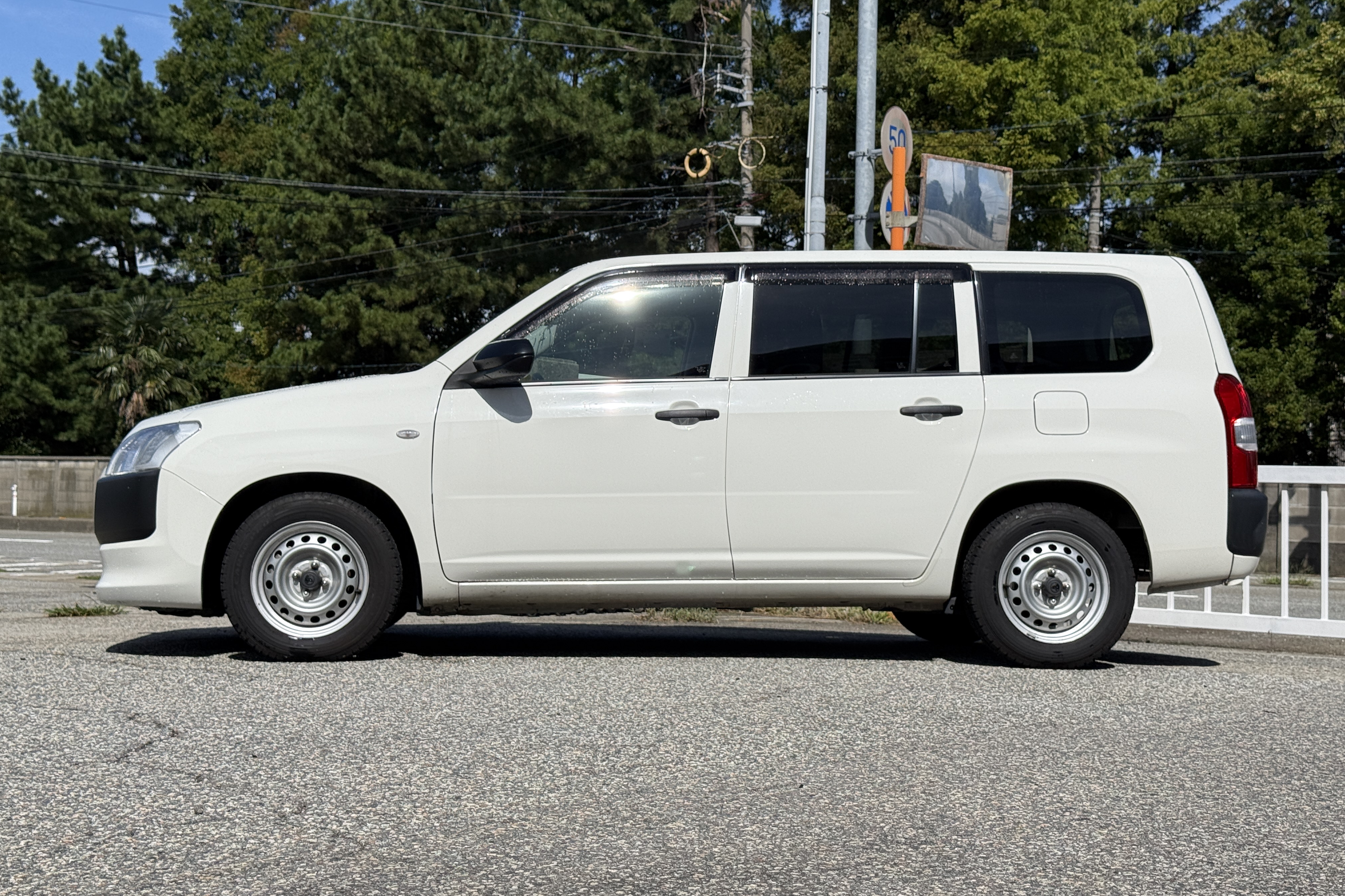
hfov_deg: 39.6
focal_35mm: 50
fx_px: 1868
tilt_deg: +2.4
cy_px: 425
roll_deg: -1.6
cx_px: 672
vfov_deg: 27.0
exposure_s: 1/11364
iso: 64
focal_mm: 6.76
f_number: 1.78
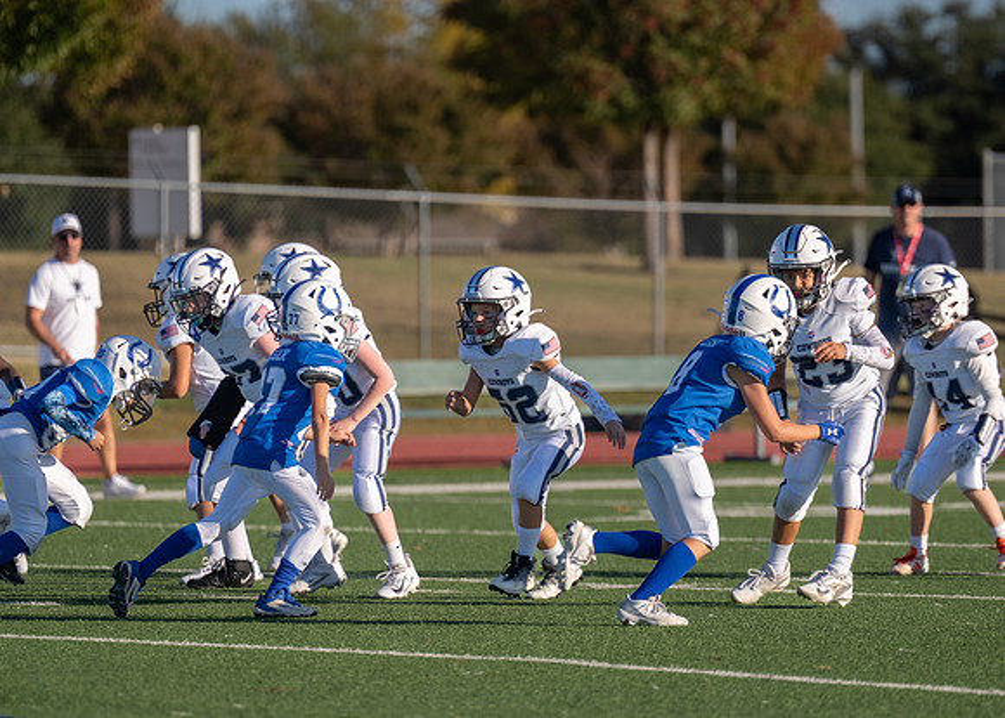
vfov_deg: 4.3
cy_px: 397
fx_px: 9593
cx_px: 556
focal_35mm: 336
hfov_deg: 6.0
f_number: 4
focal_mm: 280
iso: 200
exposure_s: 1/2500
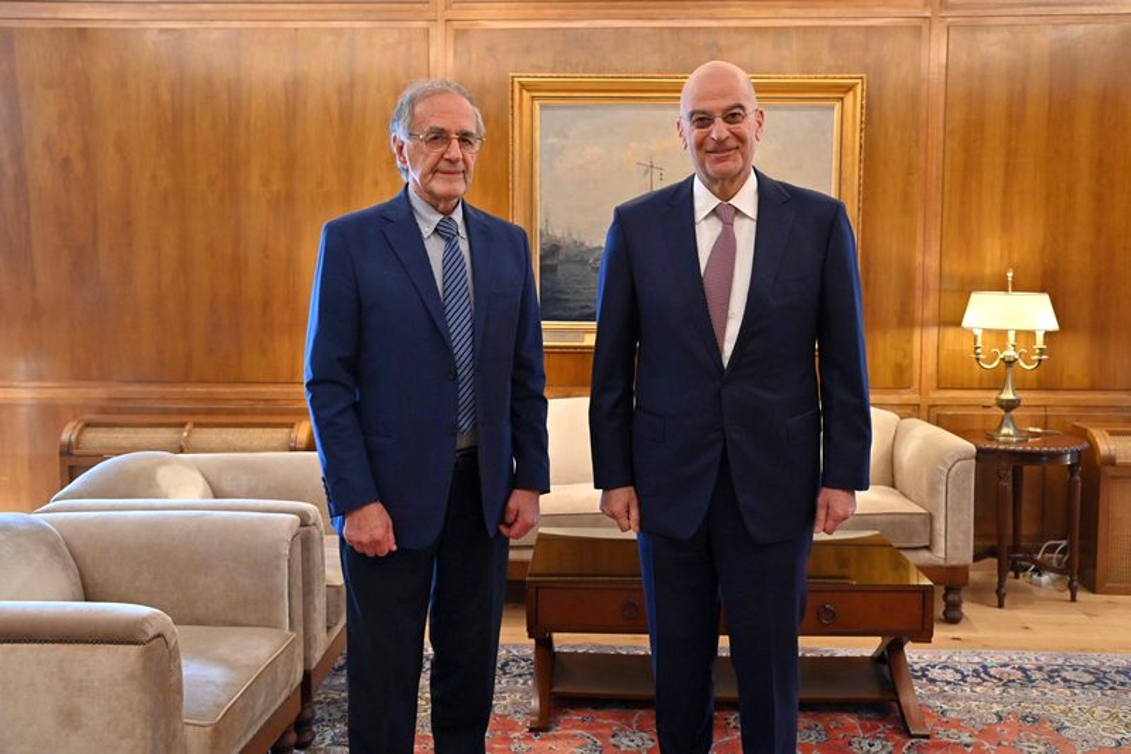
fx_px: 1005
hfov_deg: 58.7
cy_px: 377
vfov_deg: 41.1
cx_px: 566
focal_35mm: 32
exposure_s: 1/160
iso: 4000
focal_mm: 32
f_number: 4.5
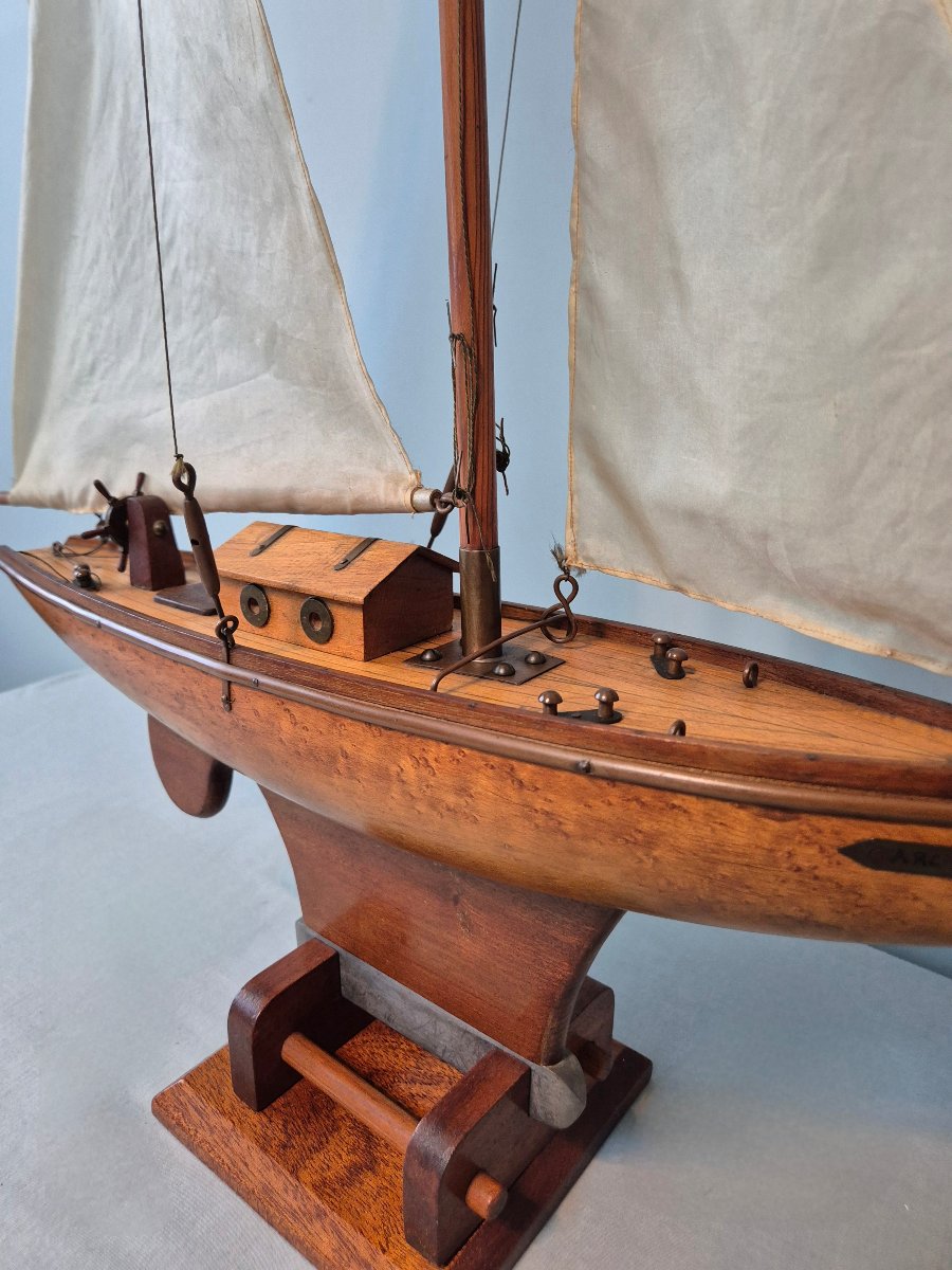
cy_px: 635
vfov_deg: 73.9
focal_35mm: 23
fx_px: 843
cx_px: 476
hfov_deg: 58.9
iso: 500
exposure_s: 1/100
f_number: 1.8
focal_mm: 5.4
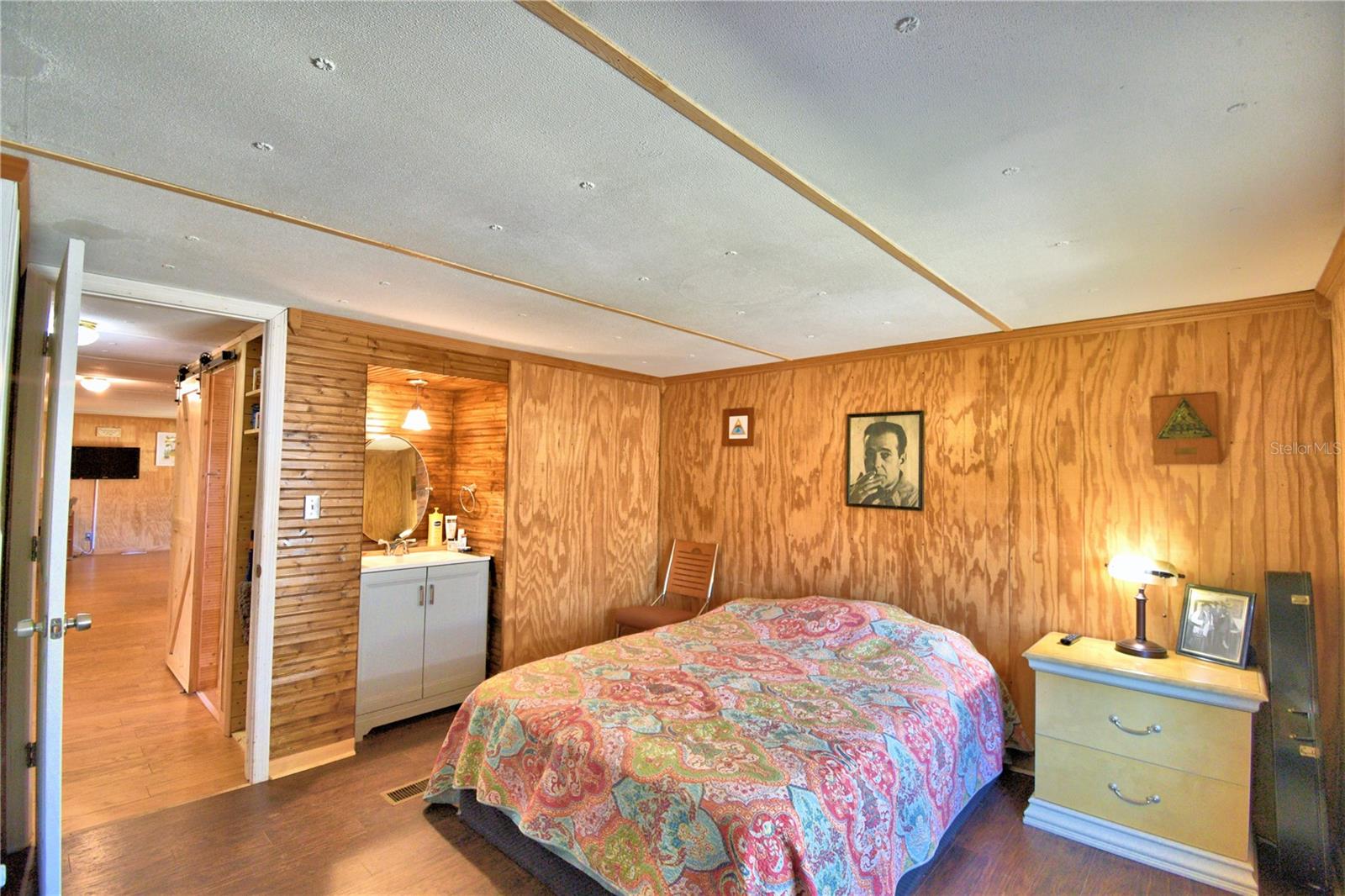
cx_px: 672
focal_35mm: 15
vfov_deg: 77.3
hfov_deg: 100.4
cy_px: 448
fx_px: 560
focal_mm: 10
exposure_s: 1/30
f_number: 4.5
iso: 720
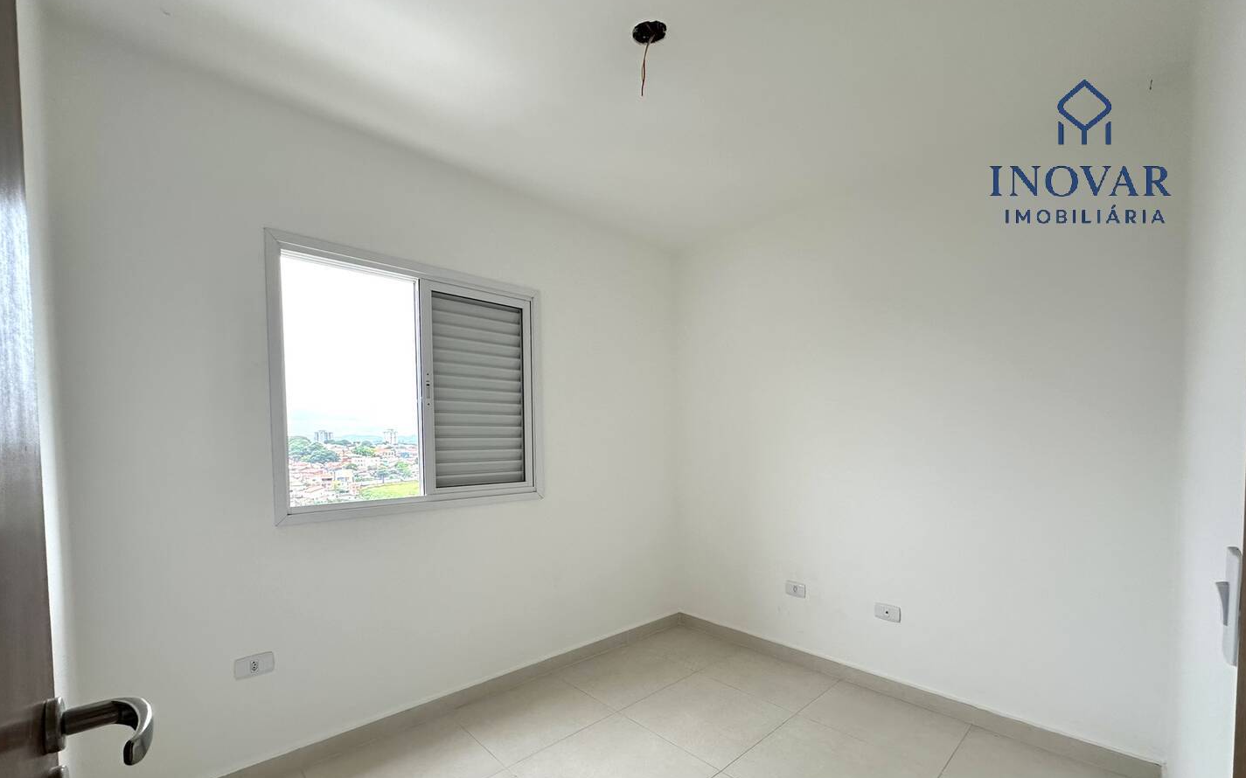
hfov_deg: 101.5
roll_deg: +1.2
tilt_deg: +0.5
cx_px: 622
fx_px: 509
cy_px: 462
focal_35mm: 15
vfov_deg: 74.0
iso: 80
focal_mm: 2.22
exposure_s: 1/99
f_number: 2.2
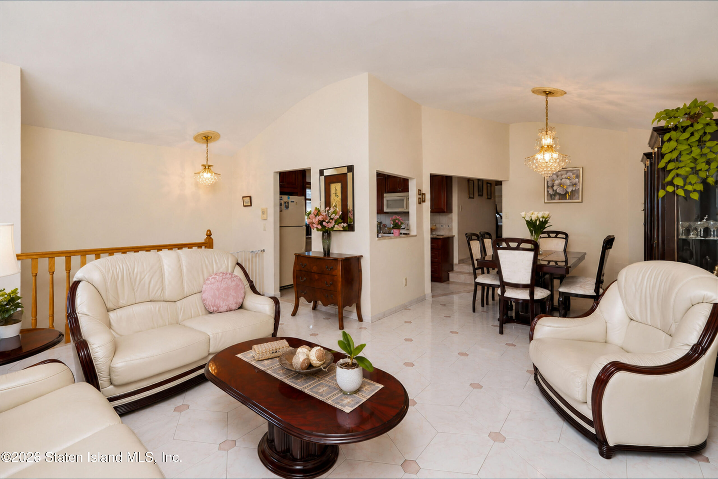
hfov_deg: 96.7
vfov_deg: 73.8
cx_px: 359
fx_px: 319
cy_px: 240
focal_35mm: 16
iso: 64
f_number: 4.5
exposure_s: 1/40
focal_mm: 16
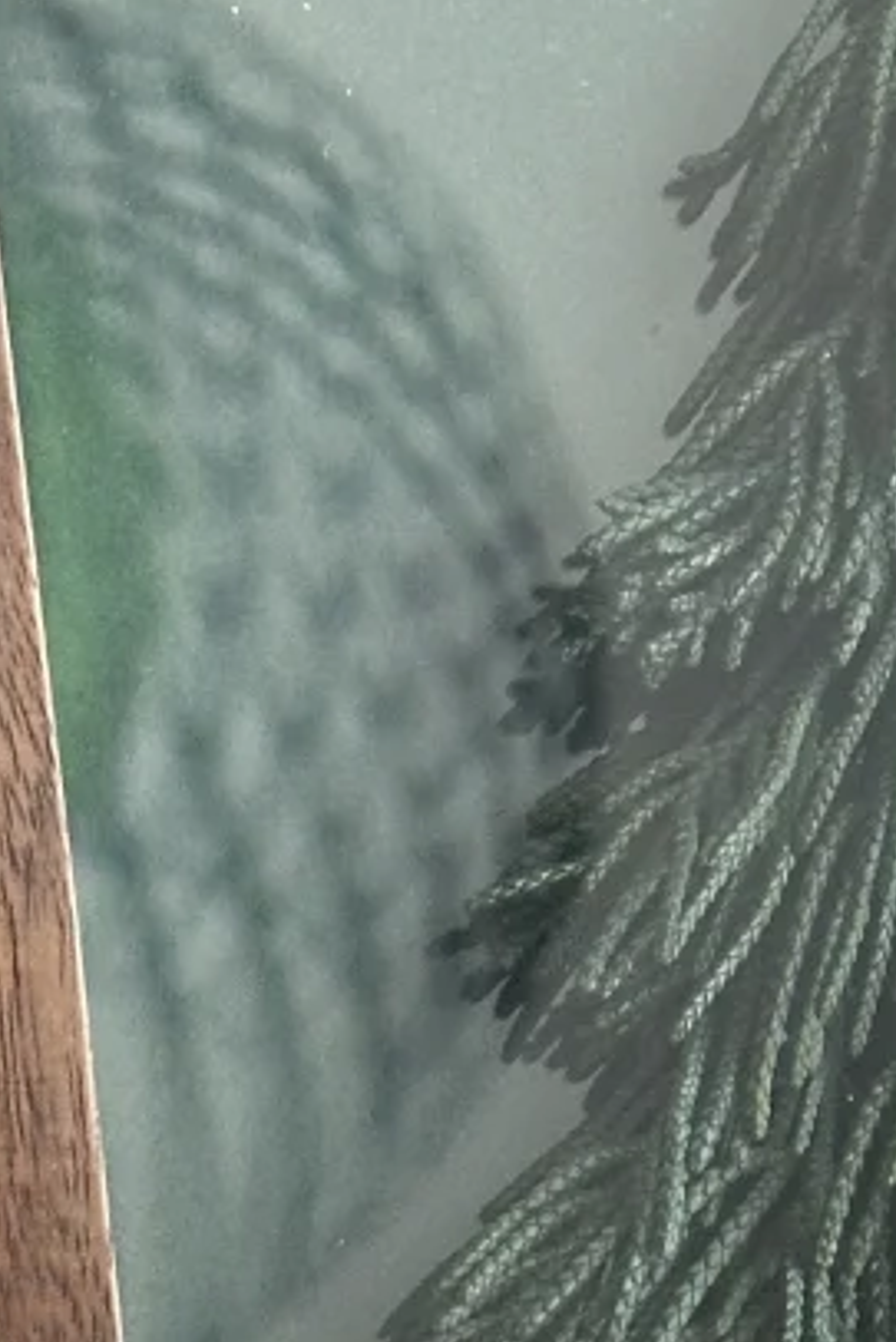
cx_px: 1051
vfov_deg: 11.6
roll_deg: +2.7
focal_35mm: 177
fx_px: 6602
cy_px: 539
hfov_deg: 7.7
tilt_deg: -16.6
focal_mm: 6.86
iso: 250
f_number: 1.78
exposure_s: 1/45
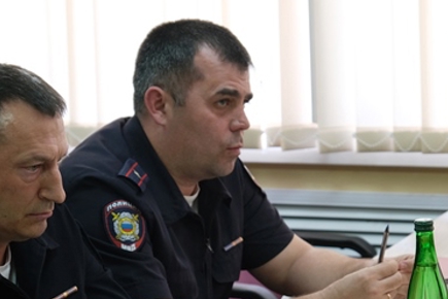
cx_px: 171
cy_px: 235
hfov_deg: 15.1
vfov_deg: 10.1
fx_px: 1692
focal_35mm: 136
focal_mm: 52.4
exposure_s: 1/80
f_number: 4
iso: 500
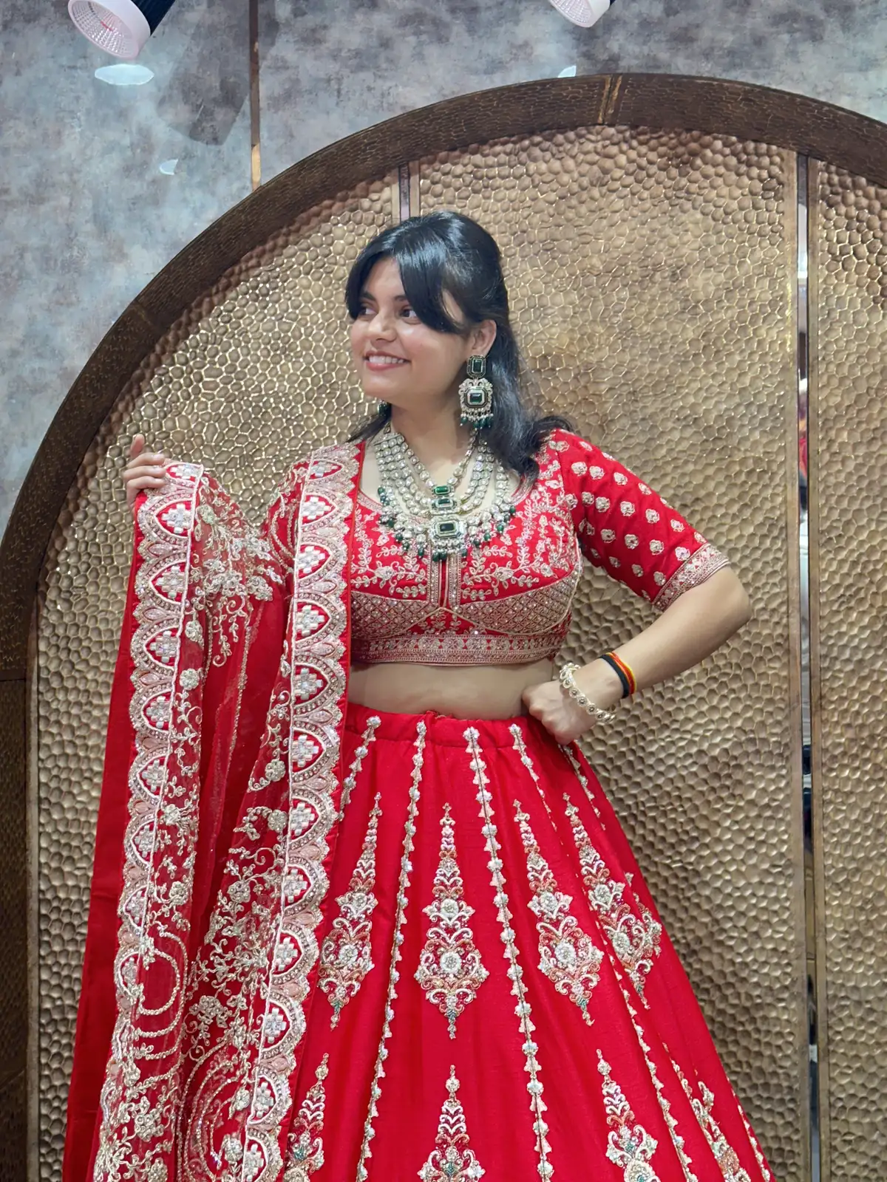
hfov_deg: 30.3
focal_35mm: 48
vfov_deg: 39.7
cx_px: 444
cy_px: 591
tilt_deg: +1.7
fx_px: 1640
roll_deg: -0.4
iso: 160
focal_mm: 6.86
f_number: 1.78
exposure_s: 1/100
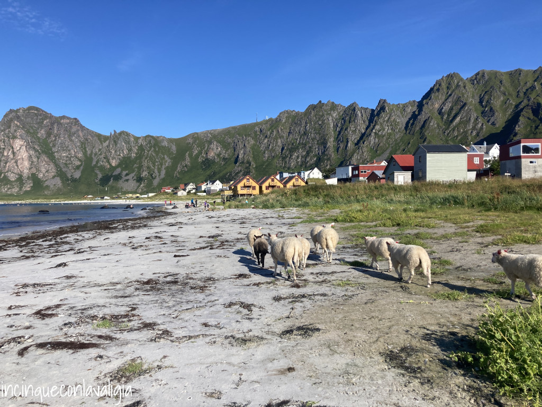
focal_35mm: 28
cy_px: 204
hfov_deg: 63.4
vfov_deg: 49.7
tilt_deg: +0.9
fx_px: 438
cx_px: 271
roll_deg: +0.2
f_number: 1.8
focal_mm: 3.99
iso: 20
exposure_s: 1/2404
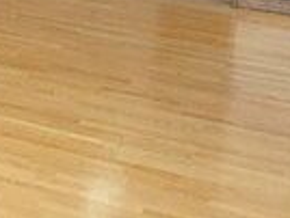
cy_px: -123
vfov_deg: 13.8
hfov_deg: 18.1
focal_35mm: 100
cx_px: -100
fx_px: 839
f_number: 3.5
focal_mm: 3.7
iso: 160
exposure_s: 1/60
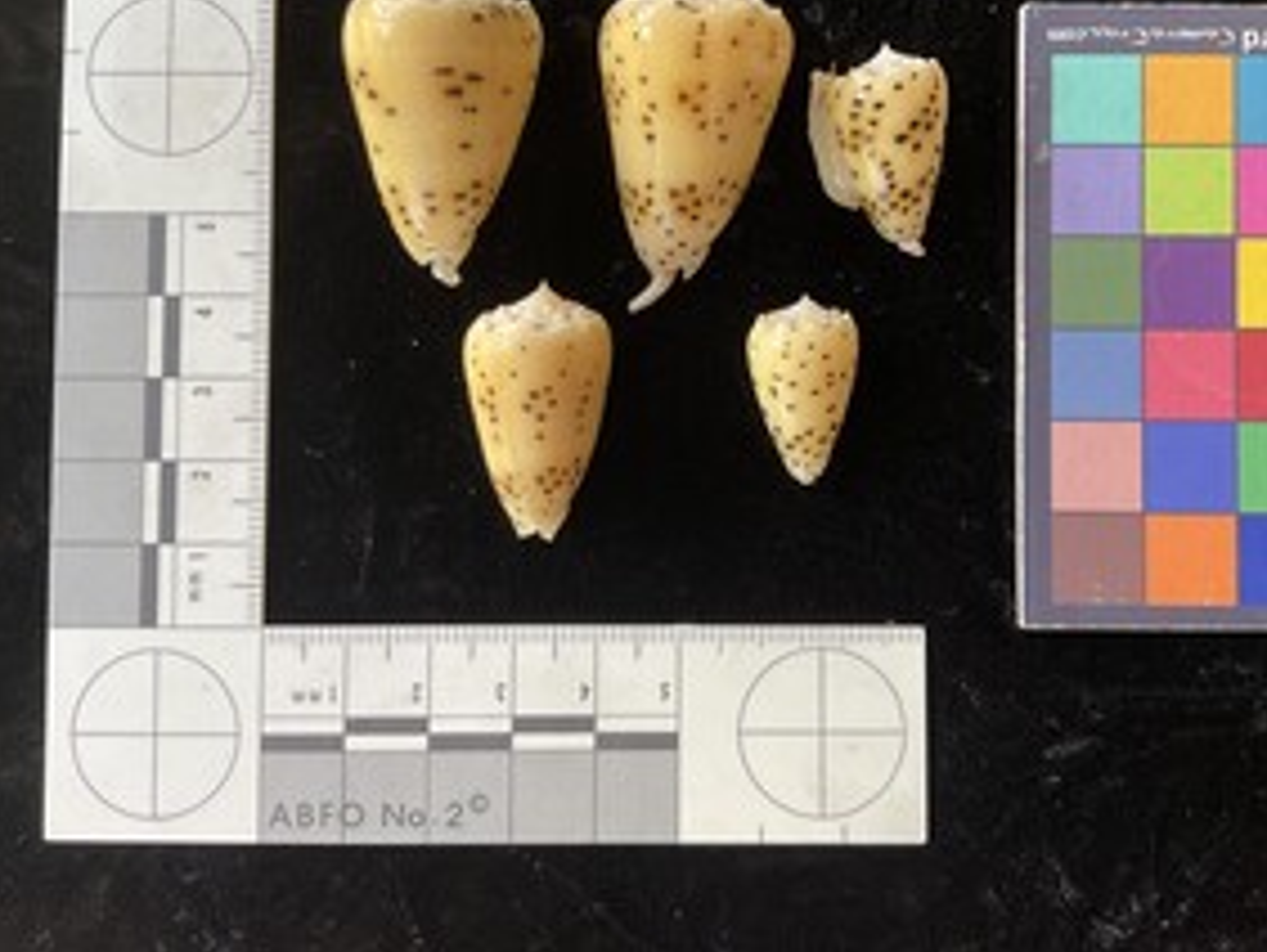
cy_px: 366
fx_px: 1319
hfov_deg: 51.1
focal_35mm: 36
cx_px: 732
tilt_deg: -88.0
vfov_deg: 39.5
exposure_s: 1/60
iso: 40
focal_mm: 3
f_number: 1.8
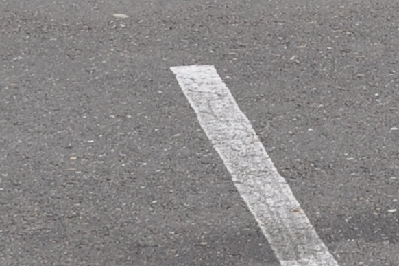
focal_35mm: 243
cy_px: -519
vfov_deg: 5.3
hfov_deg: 8.0
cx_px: 889
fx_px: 2691
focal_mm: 22
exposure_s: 1/500
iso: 200
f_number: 8
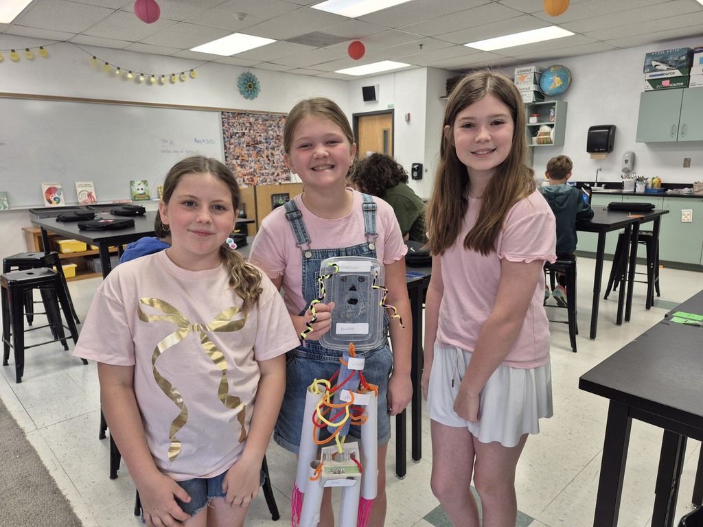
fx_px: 467
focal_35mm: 23
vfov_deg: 58.9
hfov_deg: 73.9
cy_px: 264
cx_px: 352
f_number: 1.8
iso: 40
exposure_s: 1/62
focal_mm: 5.4
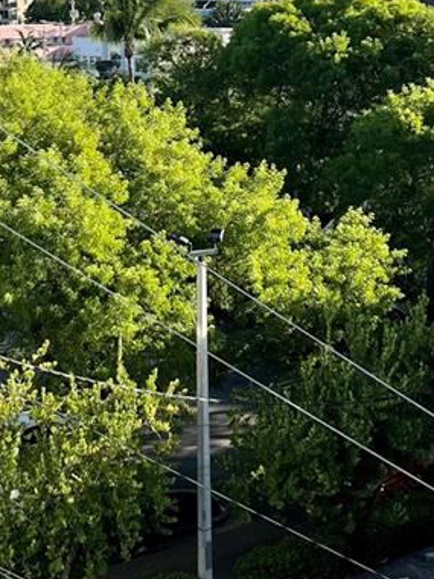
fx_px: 1371
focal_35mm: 82
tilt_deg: -1.1
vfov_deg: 23.2
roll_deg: +1.9
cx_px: 160
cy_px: 47
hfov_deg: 18.0
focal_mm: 5.1
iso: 50
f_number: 1.6
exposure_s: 1/2632
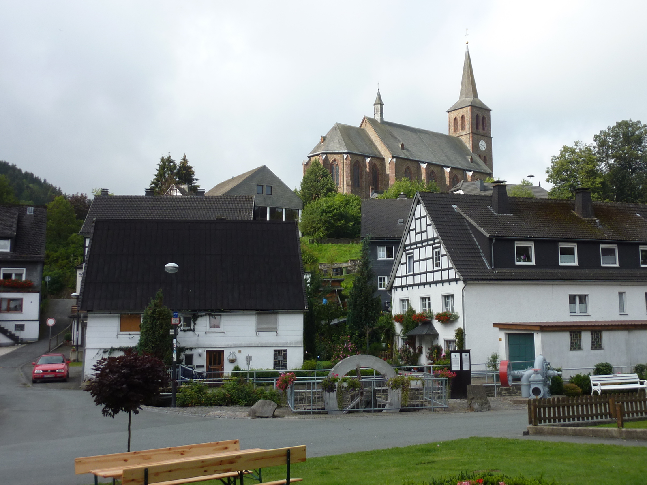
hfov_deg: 46.7
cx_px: 367
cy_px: 211
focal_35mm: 40
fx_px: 748
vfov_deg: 35.9
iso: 80
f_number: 4
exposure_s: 1/400
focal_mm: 5.7
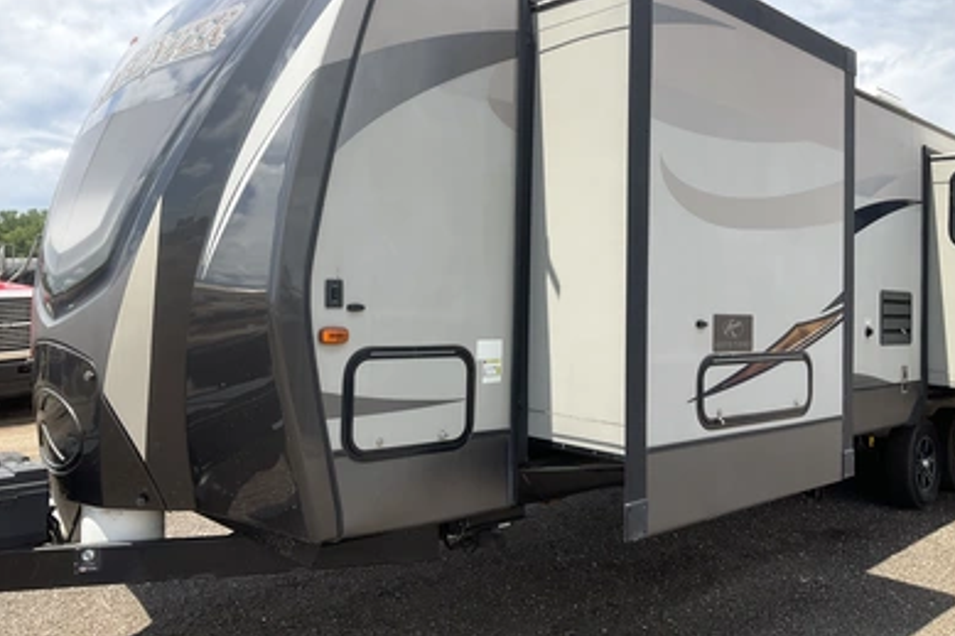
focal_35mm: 31
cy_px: 280
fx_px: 822
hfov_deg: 60.3
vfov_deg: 42.2
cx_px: 481
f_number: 1.8
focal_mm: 3
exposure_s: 1/1055
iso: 25
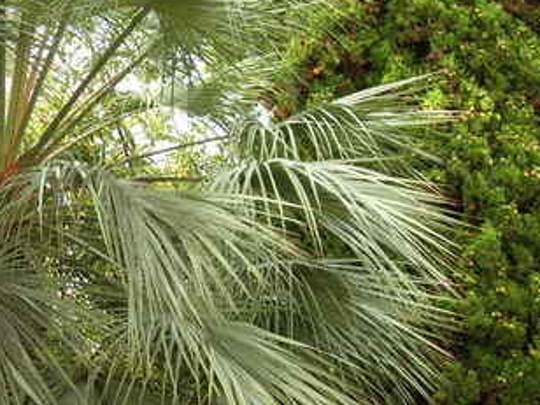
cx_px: 19
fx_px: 1232
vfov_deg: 18.7
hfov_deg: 23.8
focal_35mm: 79
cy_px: 214
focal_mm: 7.8
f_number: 2.8
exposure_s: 1/63.1
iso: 64
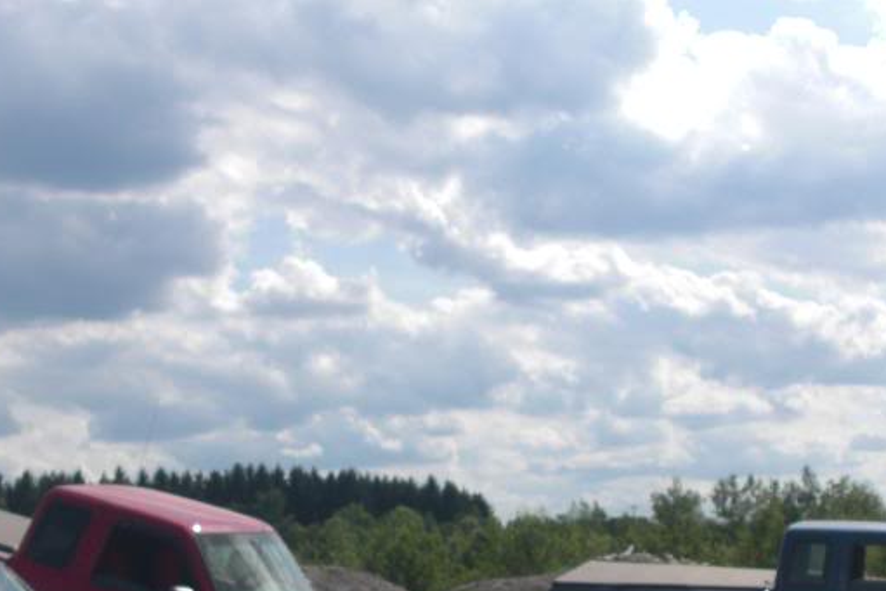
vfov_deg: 17.9
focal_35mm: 75
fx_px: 1846
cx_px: 312
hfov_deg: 26.9
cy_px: 553
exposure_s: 1/200
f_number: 7.9
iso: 50
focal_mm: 6.3
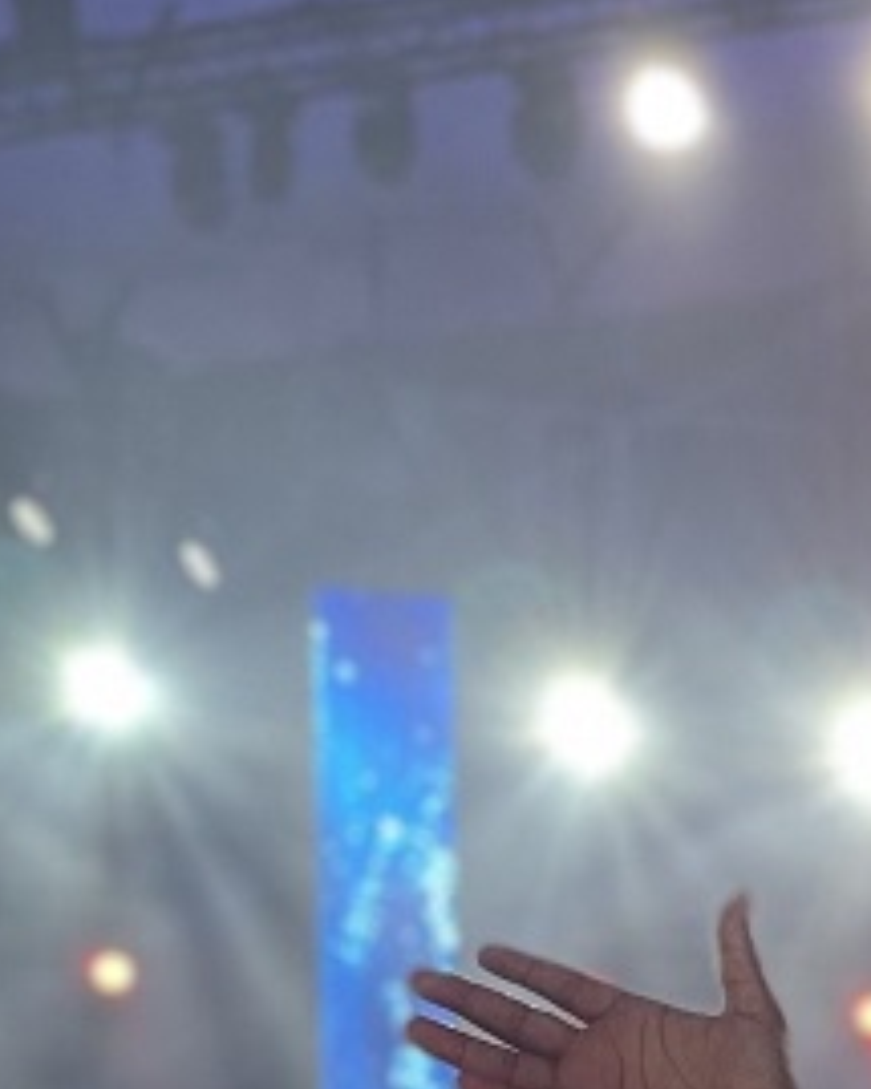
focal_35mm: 126
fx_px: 4062
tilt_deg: -3.2
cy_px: 1941
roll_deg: -0.1
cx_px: 1653
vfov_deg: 13.7
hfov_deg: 11.2
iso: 80
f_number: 1.6
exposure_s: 1/120
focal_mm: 4.2
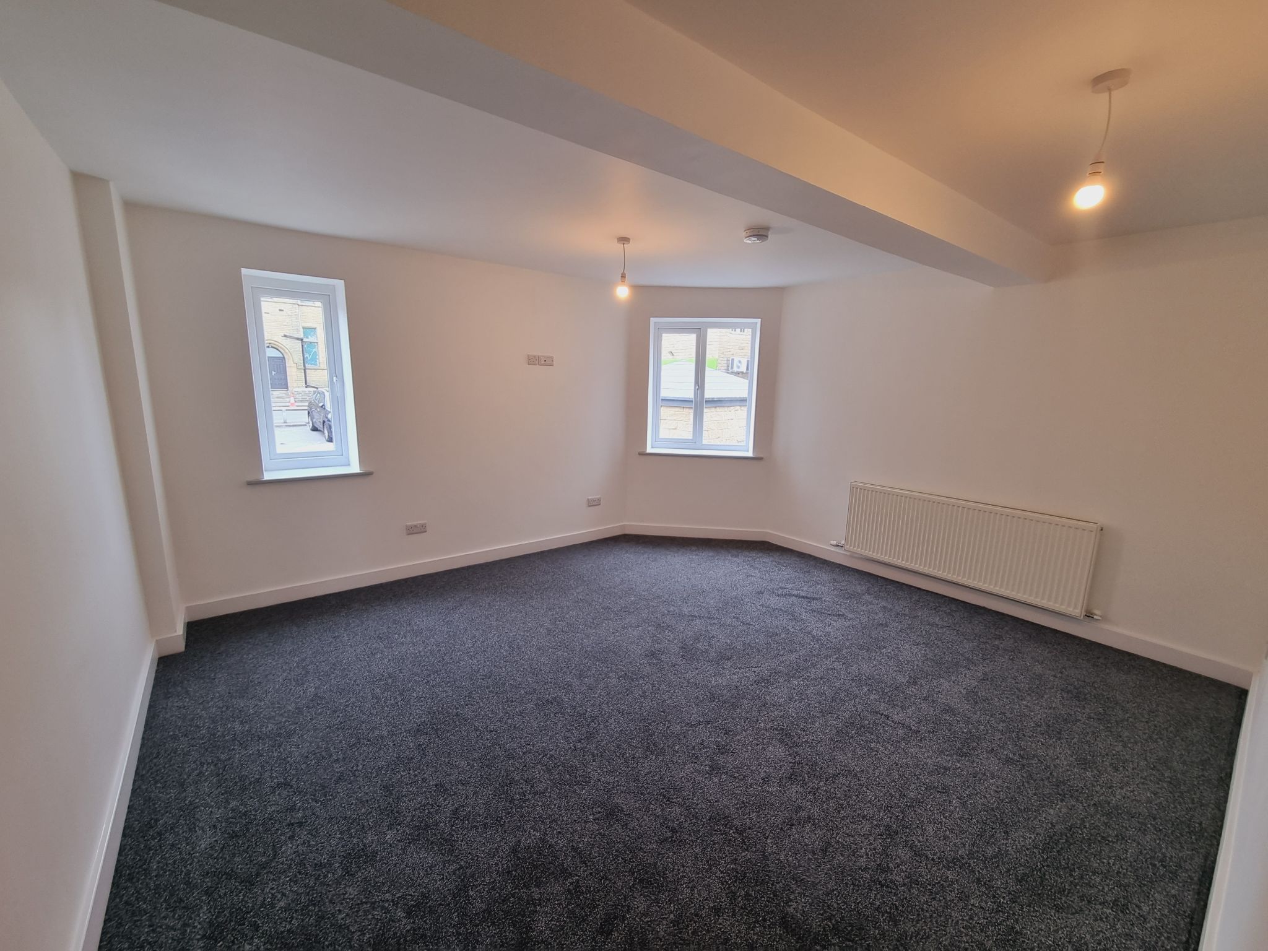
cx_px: 634
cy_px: 476
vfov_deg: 89.9
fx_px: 476
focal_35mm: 13
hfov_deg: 106.2
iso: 80
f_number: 2.2
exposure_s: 1/50
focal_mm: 2.2
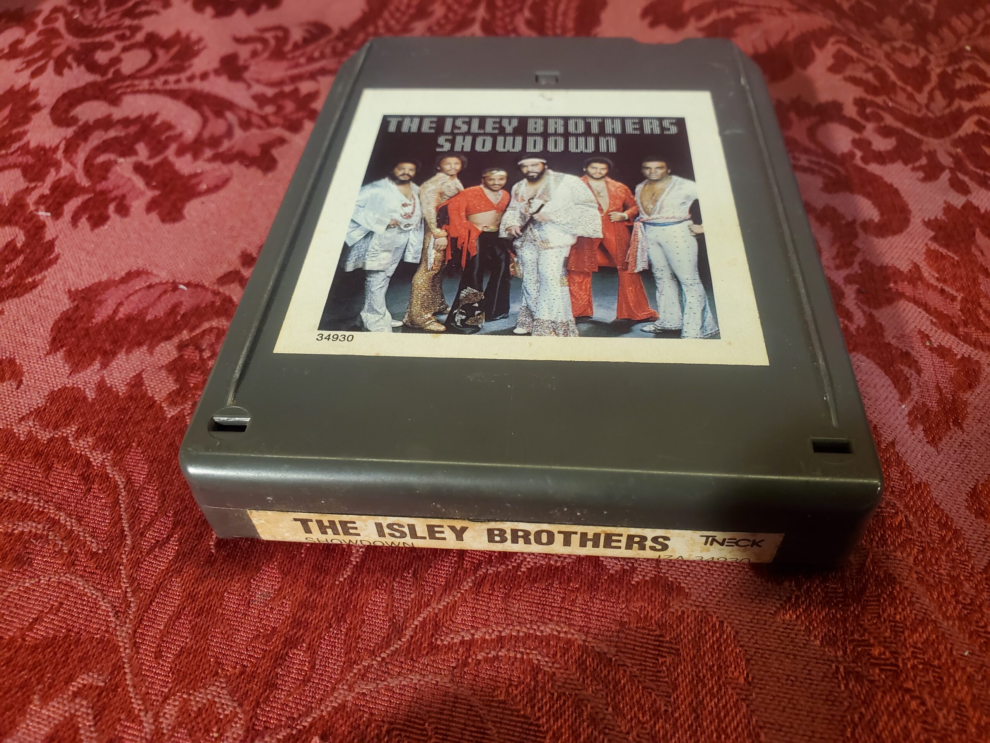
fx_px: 744
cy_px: 372
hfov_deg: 67.3
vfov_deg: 53.1
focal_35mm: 26
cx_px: 495
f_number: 2.4
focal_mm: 4.3
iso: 200
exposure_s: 1/120
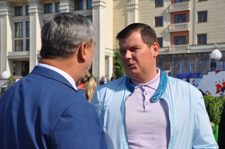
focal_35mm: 66
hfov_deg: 30.5
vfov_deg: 20.6
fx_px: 412
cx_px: 112
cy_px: 74
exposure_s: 1/200
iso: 200
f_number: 14
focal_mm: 44
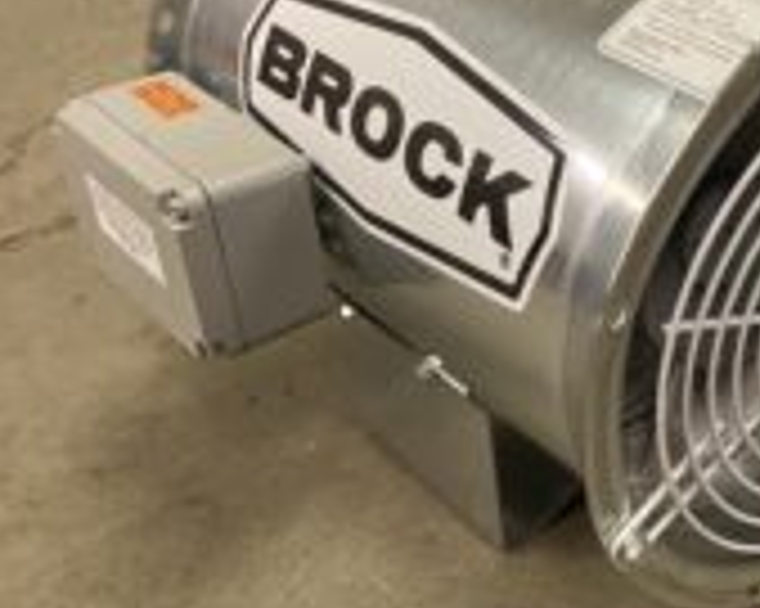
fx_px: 1349
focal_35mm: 60
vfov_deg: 25.3
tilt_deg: -35.9
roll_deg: +2.1
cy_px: 360
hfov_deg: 30.5
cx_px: 630
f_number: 1.8
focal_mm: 4.25
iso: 320
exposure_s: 1/40
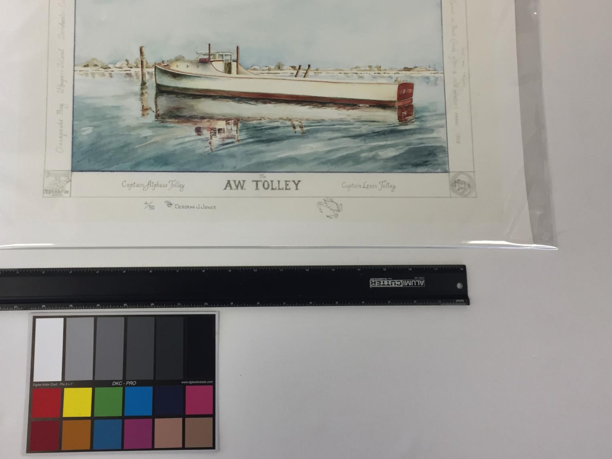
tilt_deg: -80.6
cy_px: 166
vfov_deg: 37.4
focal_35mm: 38
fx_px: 672
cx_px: 250
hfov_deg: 48.7
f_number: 2.2
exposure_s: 1/40
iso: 32
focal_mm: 4.15
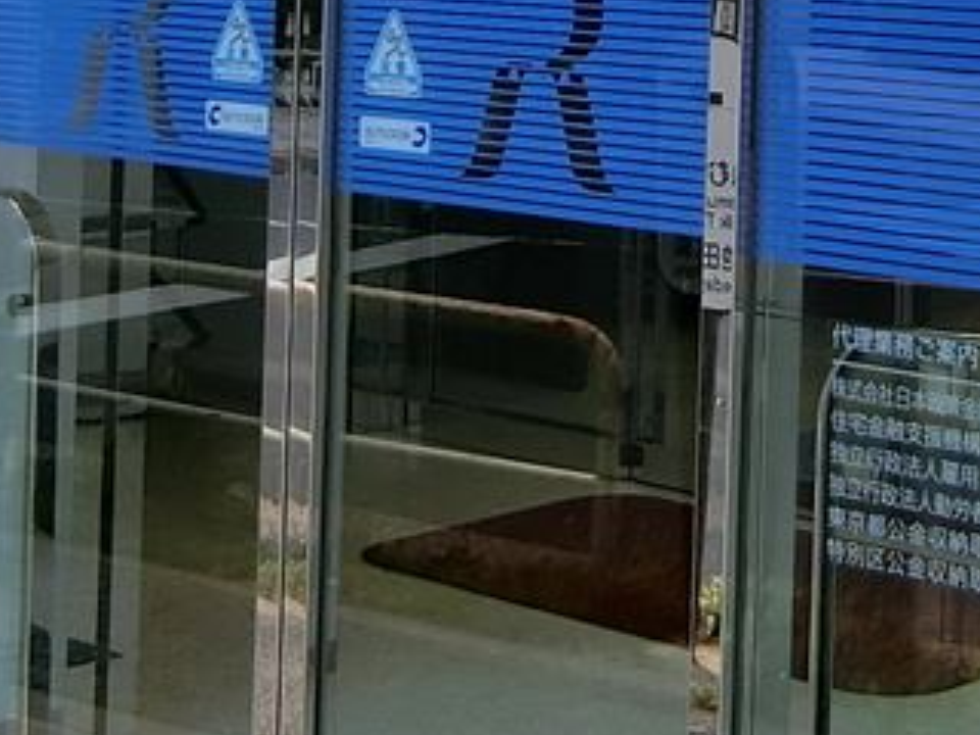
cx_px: 833
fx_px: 2690
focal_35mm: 95
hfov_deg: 20.3
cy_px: -122
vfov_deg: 15.1
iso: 80
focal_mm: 4.06
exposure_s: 1/500
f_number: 2.7
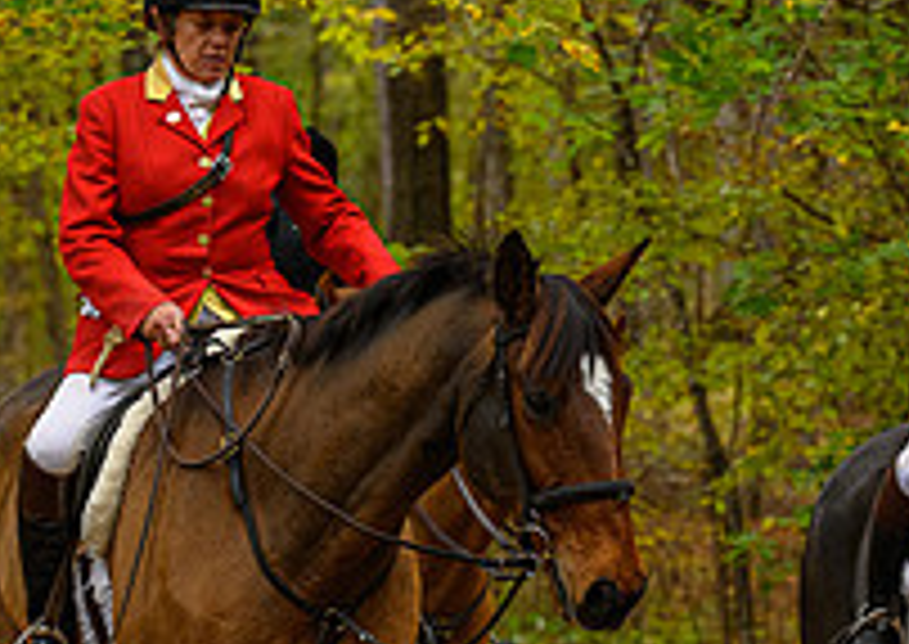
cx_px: 619
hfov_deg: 6.3
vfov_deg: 4.4
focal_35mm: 322
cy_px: 520
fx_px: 8288
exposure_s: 1/400
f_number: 3.2
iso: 1250
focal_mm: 97
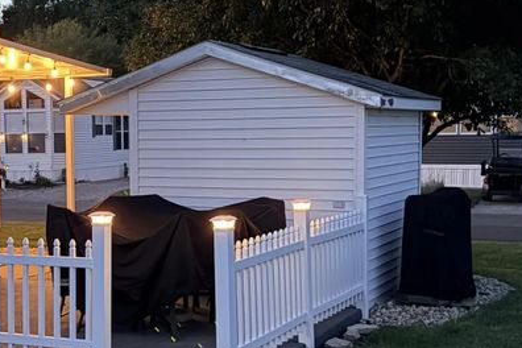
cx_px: 117
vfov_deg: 19.4
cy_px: 206
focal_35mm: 70
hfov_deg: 28.3
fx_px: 1015
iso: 640
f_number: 1.6
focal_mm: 5.96
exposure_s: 1/11
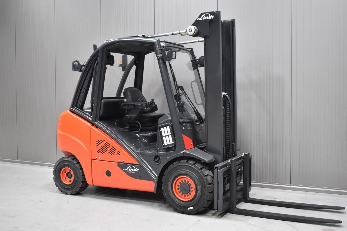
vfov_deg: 35.5
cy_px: 116
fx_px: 361
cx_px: 174
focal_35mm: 38
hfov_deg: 51.3
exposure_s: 1/40
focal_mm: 25
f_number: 4
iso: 1600
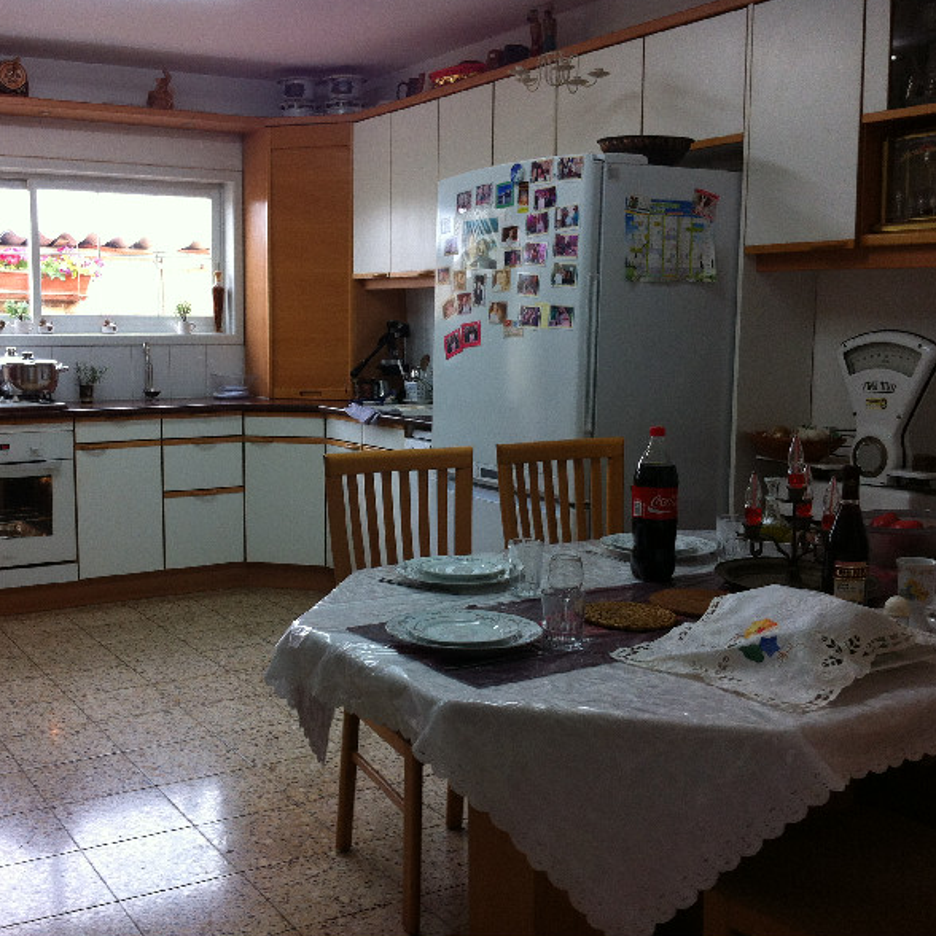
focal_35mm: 42
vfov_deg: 40.0
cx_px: 331
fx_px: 1285
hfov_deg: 39.7
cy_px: 464
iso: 80
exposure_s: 1/60
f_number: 2.8
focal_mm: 3.85
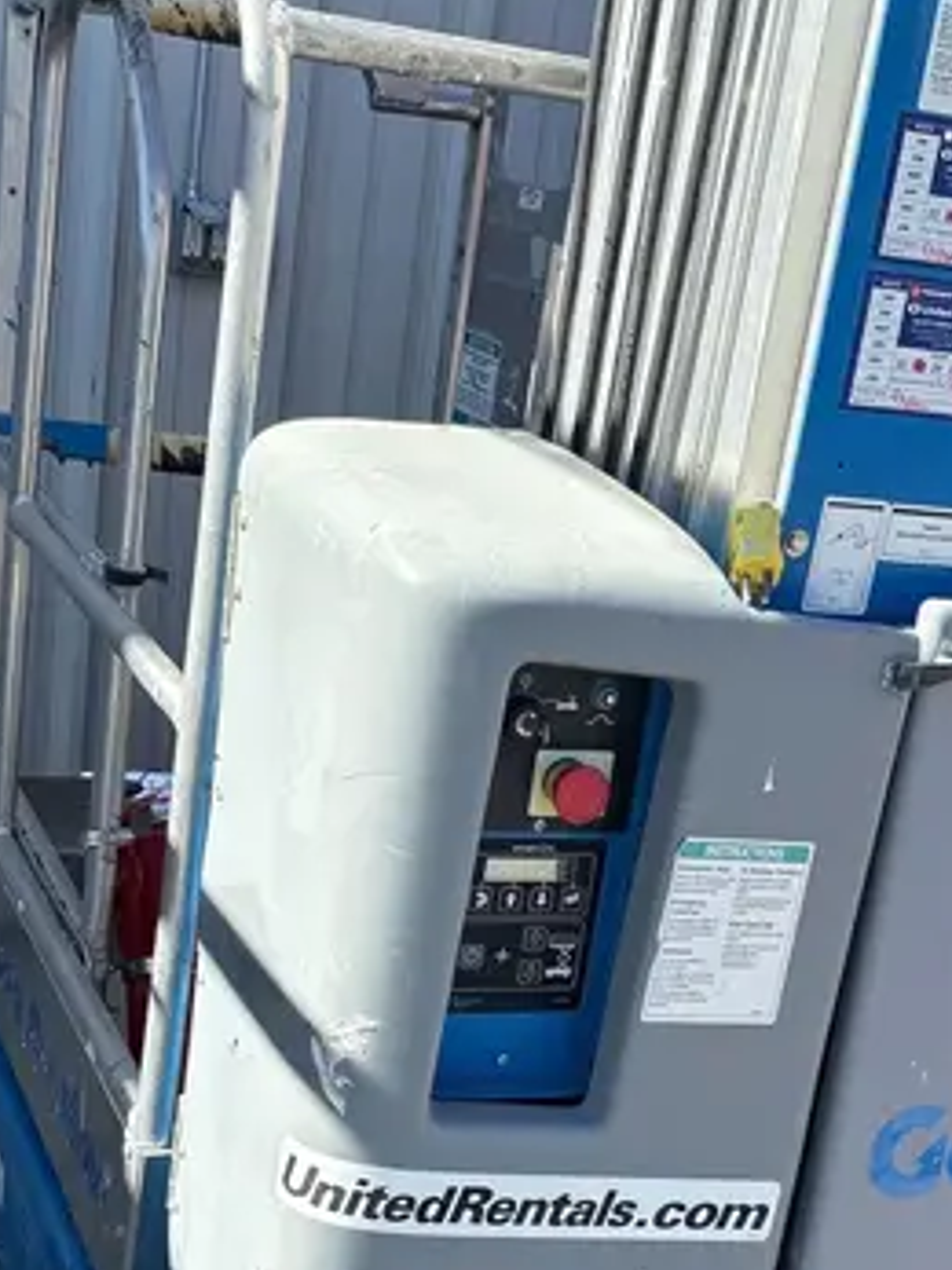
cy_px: 983
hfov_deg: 26.5
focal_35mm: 55
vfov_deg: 34.1
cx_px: 483
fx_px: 2018
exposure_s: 1/1451
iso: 50
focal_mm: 5.96
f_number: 1.6
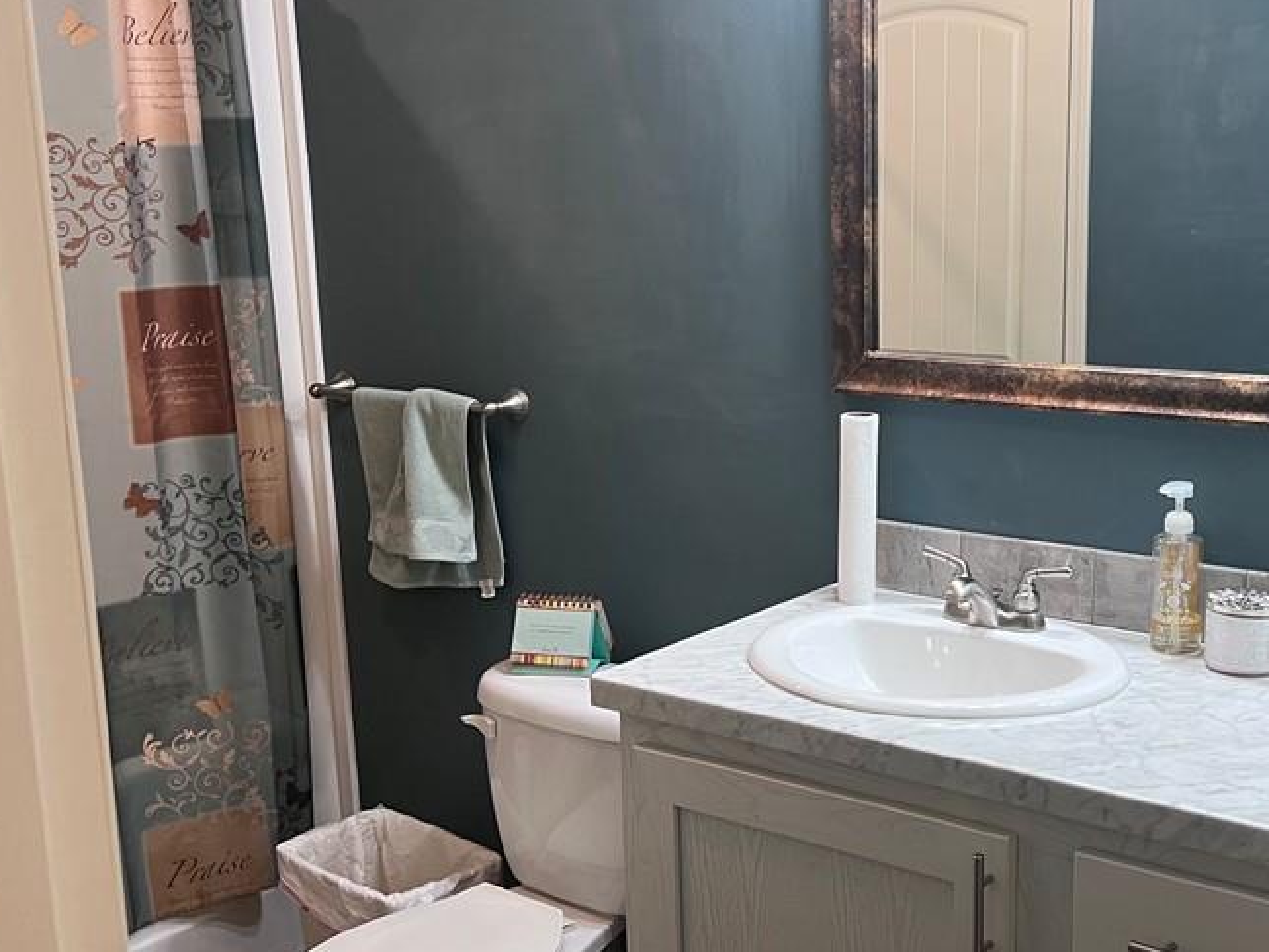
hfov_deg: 44.6
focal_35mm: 41
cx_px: 909
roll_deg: +0.8
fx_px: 1503
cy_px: 487
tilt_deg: -11.2
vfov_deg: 35.1
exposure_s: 1/60
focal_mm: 5.7
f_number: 1.5
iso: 80
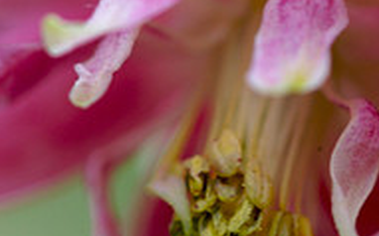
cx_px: 282
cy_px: 204
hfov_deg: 2.9
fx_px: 7430
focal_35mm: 720
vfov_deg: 1.8
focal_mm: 200
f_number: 9
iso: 250
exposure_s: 1/125
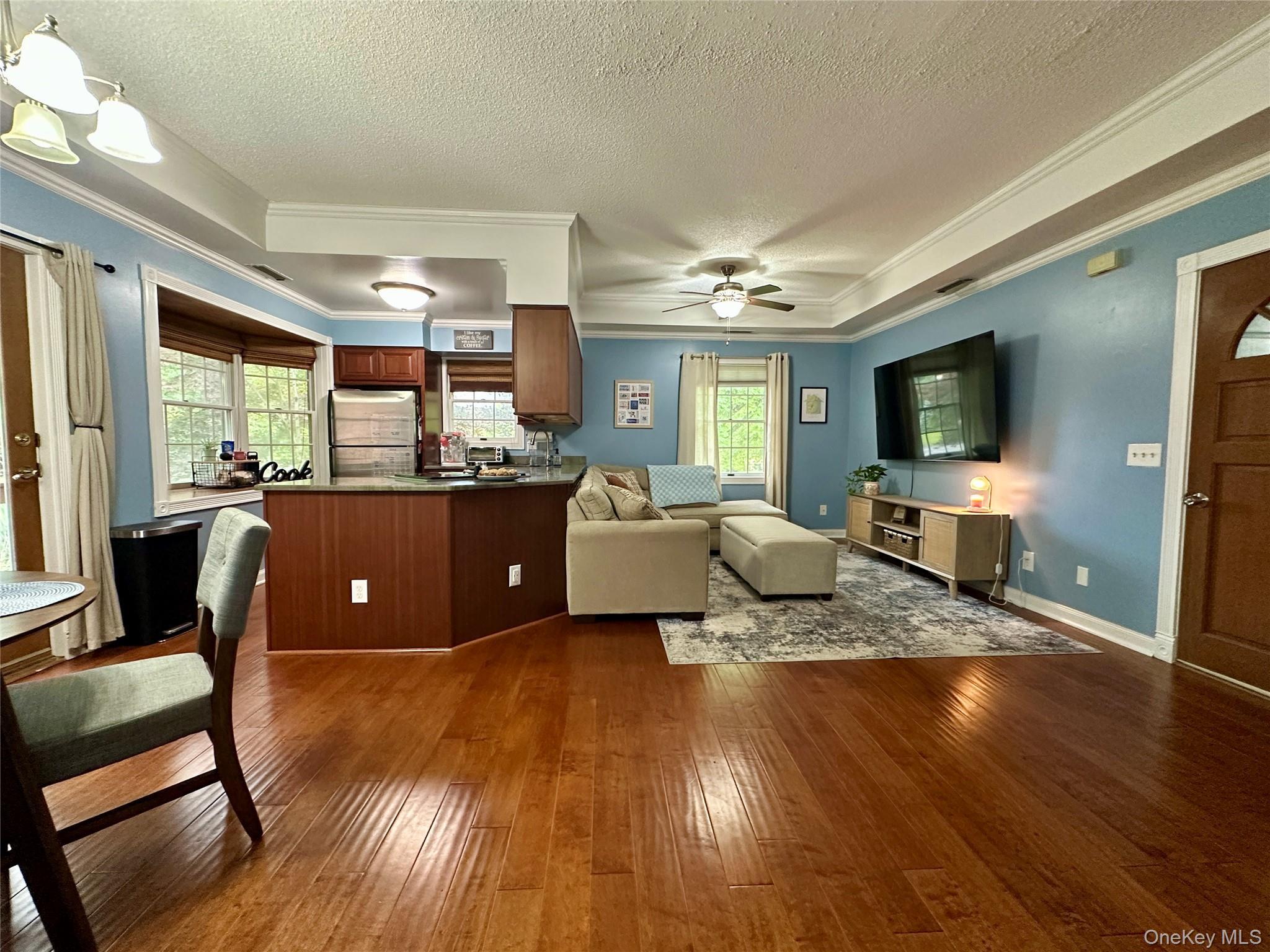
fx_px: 514
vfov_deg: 85.7
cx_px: 635
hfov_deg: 102.1
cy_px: 476
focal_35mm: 14
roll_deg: -0.9
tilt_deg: -2.8
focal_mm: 2.22
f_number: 2.2
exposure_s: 1/60
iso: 500
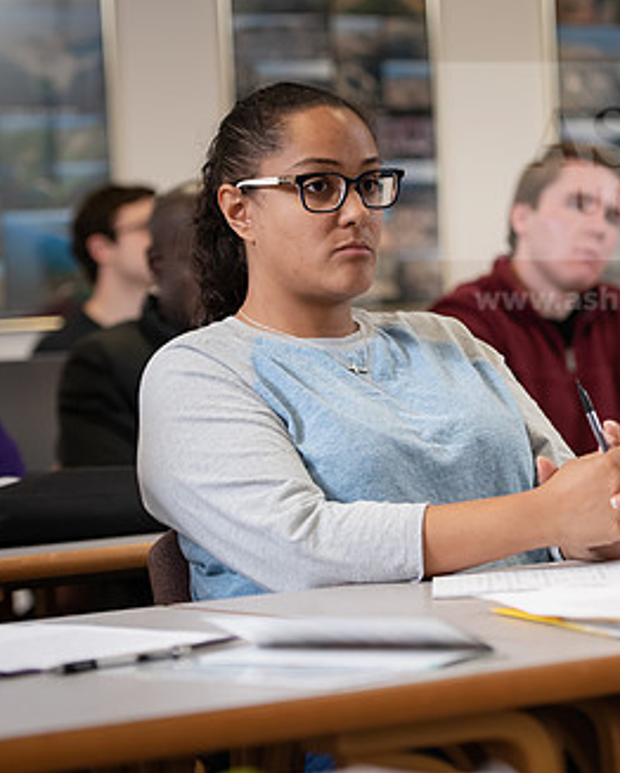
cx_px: 367
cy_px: 349
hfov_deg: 10.8
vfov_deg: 13.5
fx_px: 3277
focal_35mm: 143
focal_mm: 86
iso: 640
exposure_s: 1/200
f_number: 3.2
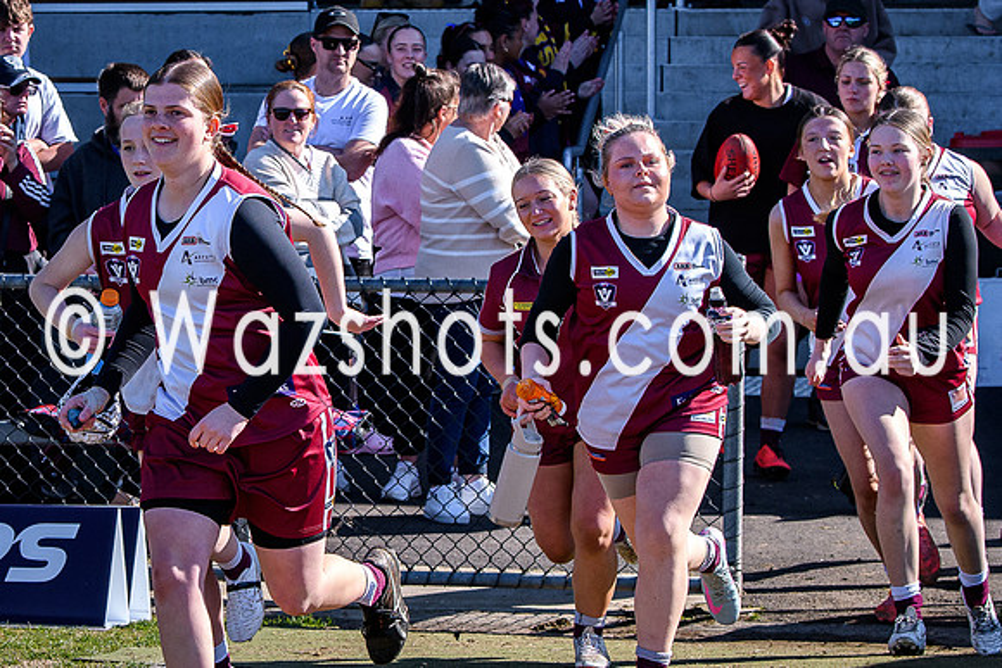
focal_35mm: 201
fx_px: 5598
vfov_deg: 6.8
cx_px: 266
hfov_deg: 10.2
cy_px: 272
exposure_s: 1/1600
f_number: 5.6
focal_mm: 70
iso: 640
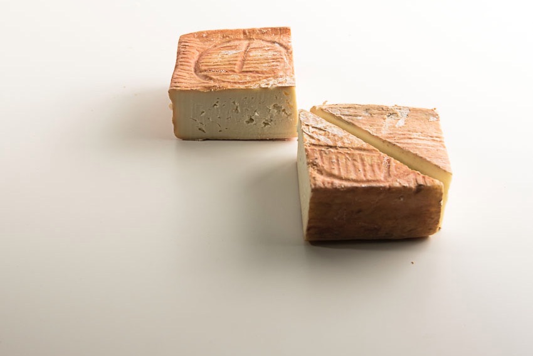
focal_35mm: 38
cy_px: 178
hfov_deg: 50.7
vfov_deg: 35.1
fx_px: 563
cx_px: 266
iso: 200
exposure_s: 1/200
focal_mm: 38
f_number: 5.6
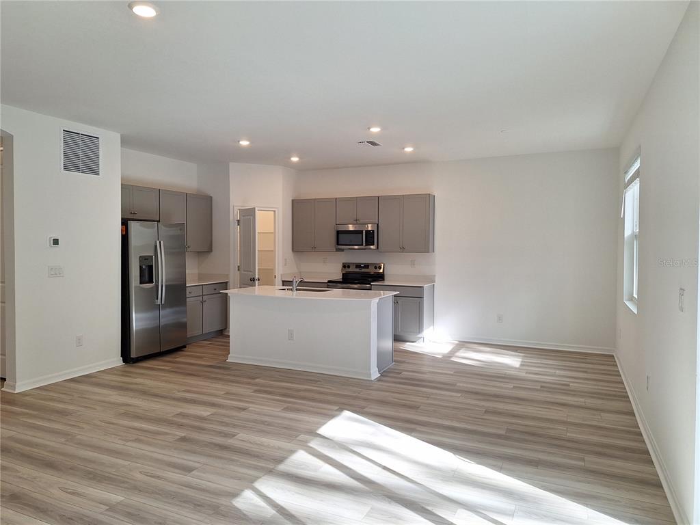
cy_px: 262
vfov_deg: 58.9
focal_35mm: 23
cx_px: 350
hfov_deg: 73.9
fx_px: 465
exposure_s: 1/124
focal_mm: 5.54
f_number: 1.8
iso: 40
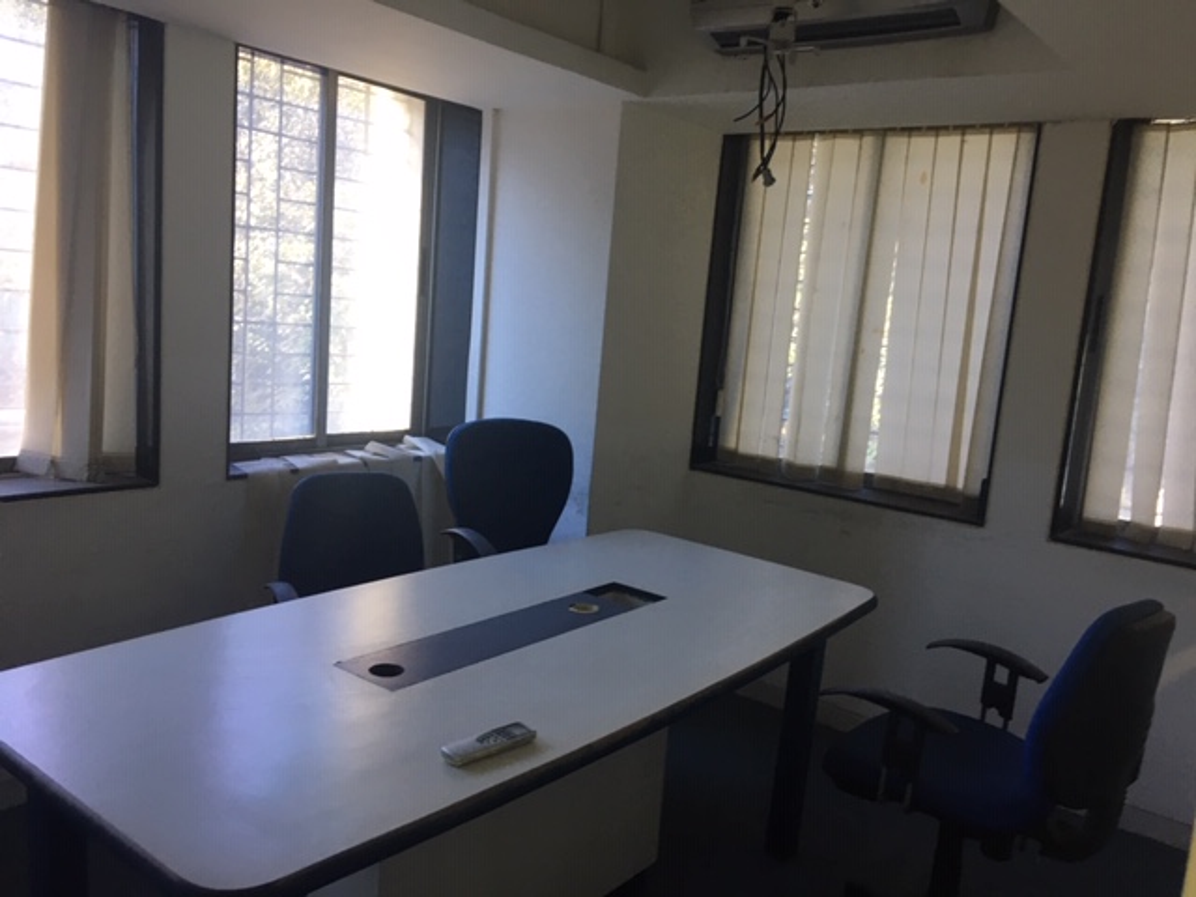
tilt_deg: -7.4
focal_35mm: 29
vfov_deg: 48.2
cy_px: 448
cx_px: 598
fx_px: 1002
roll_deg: -5.7
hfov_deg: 61.7
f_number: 2.2
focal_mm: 4.15
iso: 80
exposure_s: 1/33
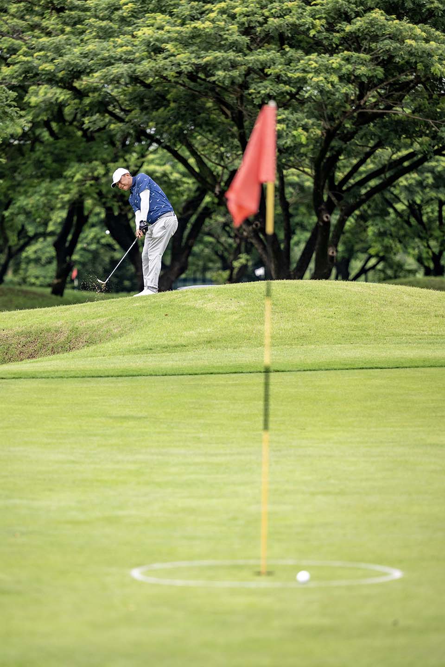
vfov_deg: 12.8
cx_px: 222
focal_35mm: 160
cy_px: 334
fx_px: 2966
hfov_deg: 8.6
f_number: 2.8
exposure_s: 1/3200
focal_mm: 160
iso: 280
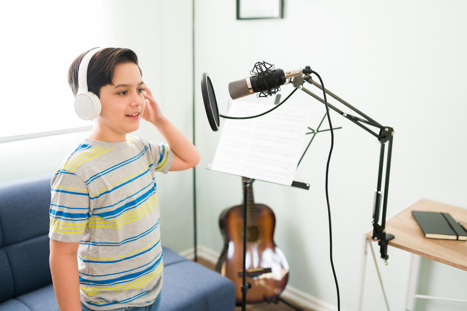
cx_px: 234
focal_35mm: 35
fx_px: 454
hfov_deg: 54.4
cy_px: 156
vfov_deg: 37.9
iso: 500
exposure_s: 1/125
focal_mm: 35
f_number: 1.8
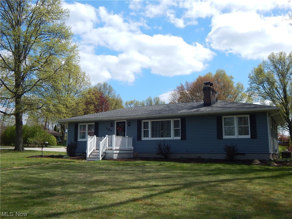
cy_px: 110
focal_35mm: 34
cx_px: 146
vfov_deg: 41.8
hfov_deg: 54.0
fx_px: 287
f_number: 6.7
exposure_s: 1/400
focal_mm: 6.1
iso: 125
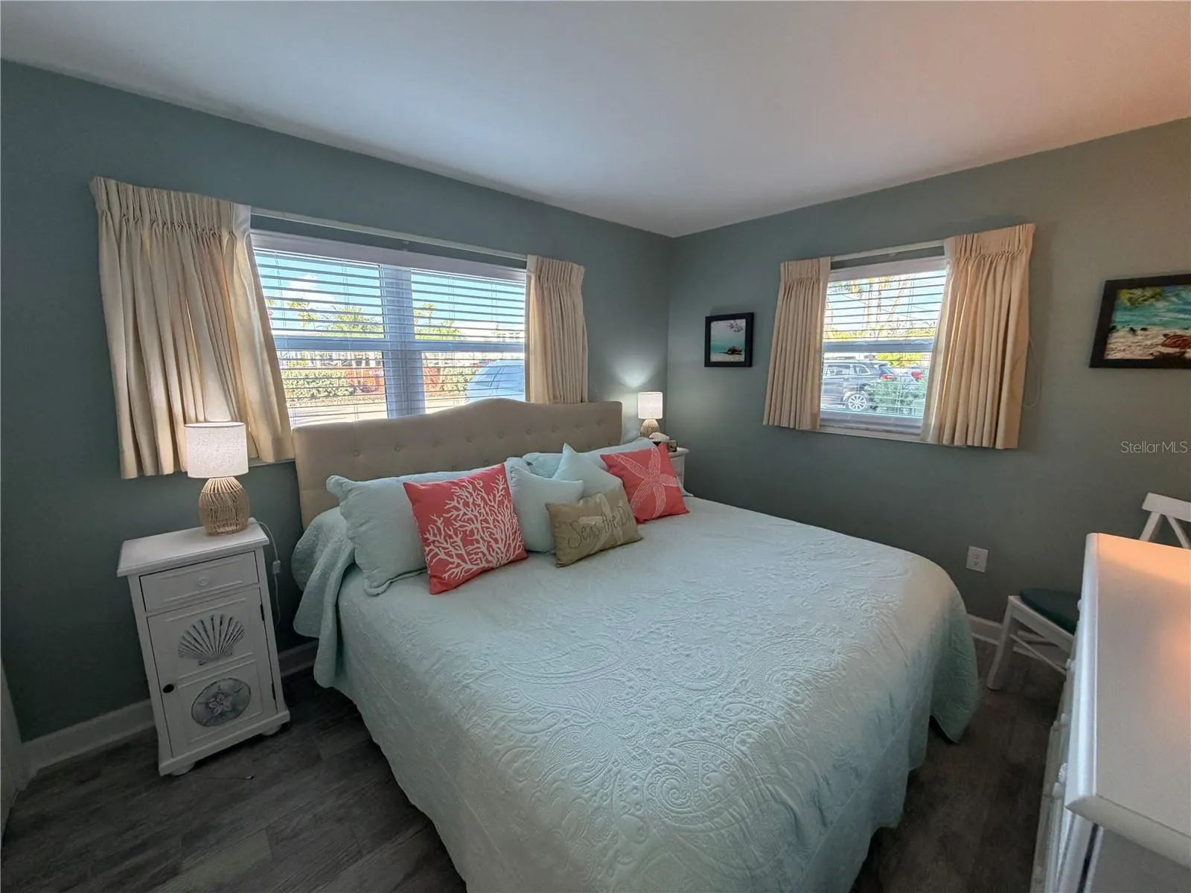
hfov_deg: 102.1
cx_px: 596
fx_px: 482
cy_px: 446
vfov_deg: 85.7
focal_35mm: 14
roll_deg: -0.3
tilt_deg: -10.3
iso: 250
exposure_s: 1/120
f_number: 2.2
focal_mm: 2.22
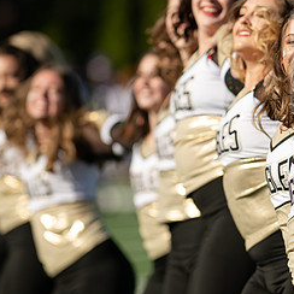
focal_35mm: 606
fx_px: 5823
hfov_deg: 2.9
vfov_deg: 2.9
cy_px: 157
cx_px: 254
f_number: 3.5
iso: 125
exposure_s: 1/2000
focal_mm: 300
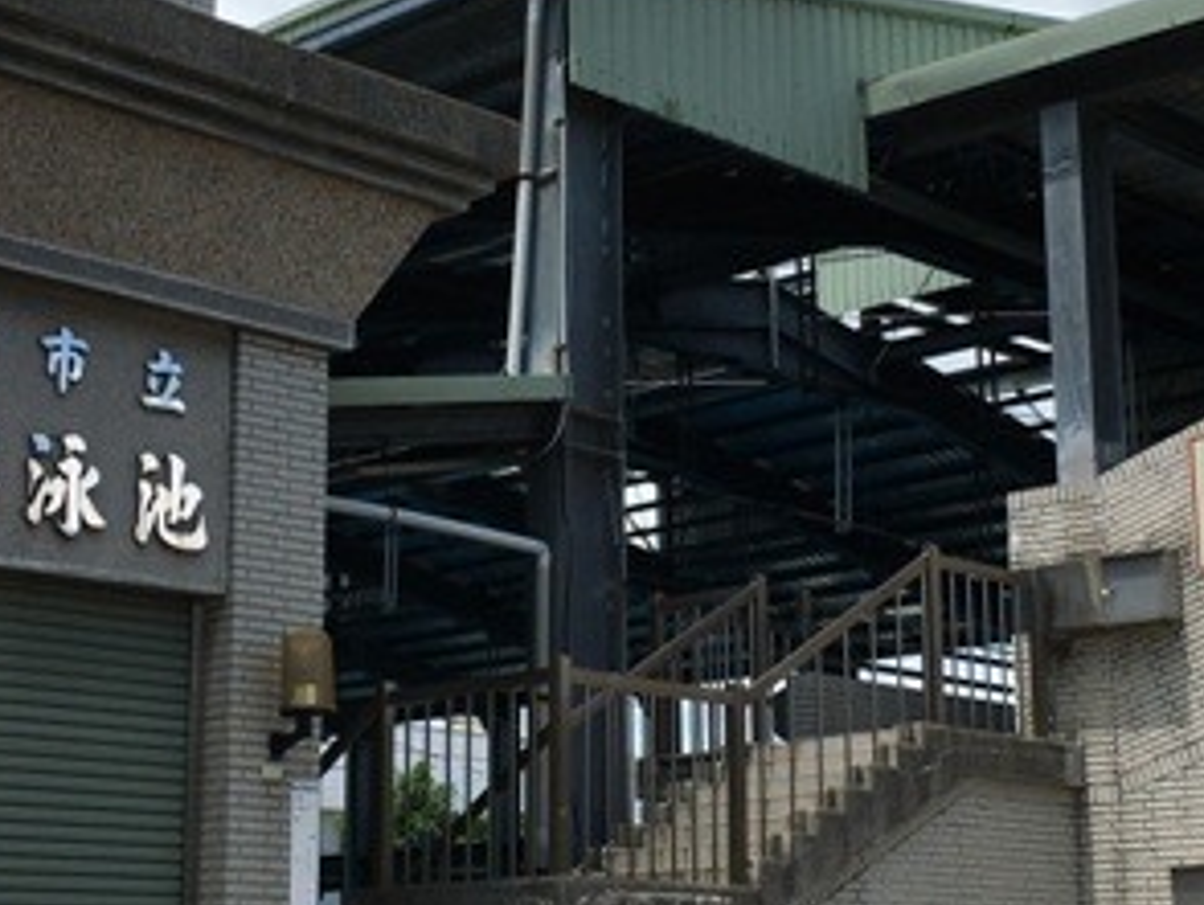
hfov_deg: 27.4
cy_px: 463
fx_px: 2472
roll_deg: +0.6
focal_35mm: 71
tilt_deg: +14.8
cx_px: 631
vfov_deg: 20.8
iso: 25
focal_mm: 4.15
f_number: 2.2
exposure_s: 1/2024
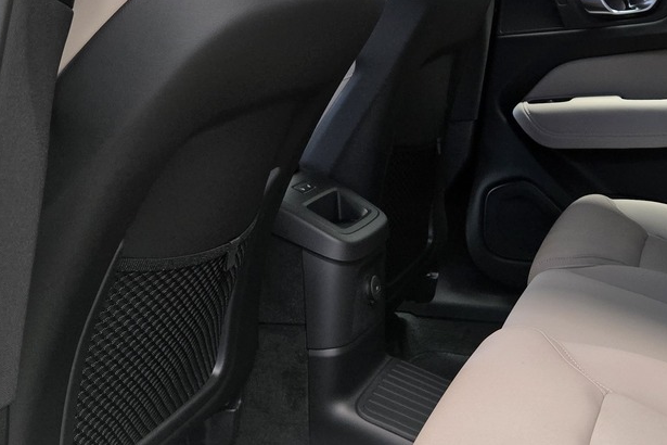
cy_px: 156
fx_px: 1037
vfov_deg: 24.1
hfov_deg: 34.8
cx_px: 506
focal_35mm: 56
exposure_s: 1/90.1
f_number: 1.8
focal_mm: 5.4
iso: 320
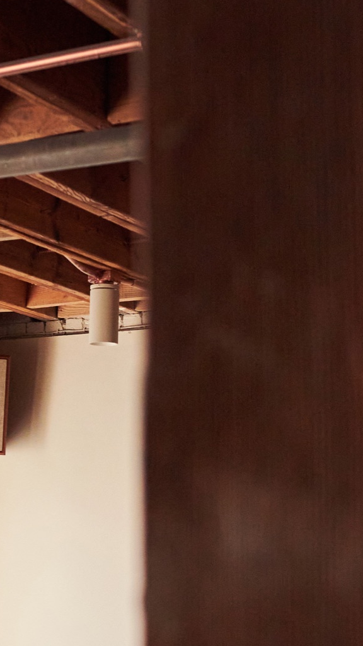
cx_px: -21
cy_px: 588
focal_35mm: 86
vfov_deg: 24.0
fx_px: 1472
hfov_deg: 13.8
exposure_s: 1/4000
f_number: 2.8
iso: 2000
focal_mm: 35
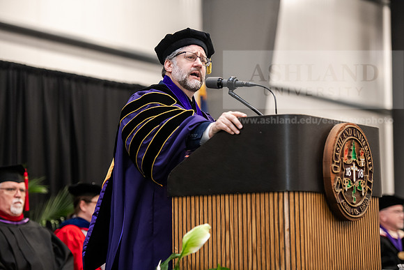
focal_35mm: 122
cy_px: 135
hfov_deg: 16.8
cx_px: 202
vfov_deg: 11.2
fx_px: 1369
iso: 3200
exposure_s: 1/200
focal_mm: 122
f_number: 3.2
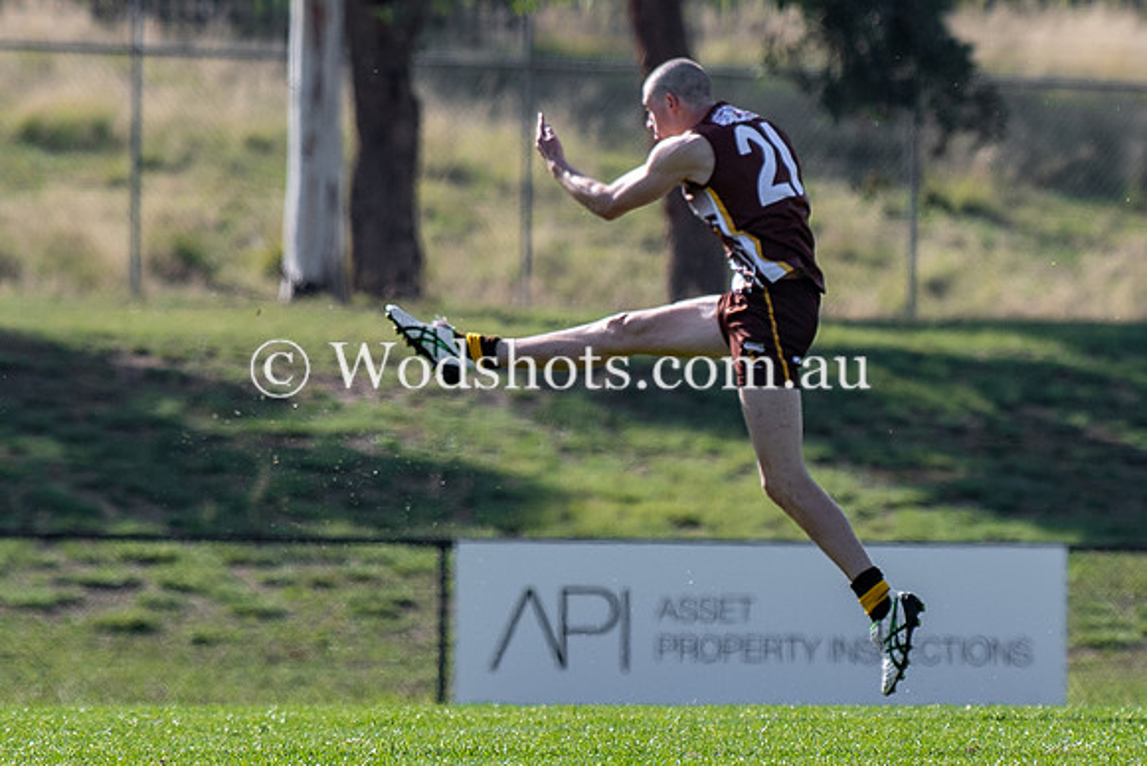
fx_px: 30792
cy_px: 559
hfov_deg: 2.1
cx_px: 736
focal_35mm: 966
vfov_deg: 1.4
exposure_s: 1/1000
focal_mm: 200
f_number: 3.2
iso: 100
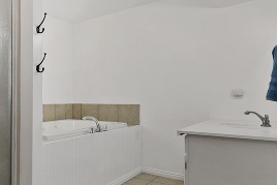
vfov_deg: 42.3
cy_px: 103
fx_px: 239
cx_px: -3
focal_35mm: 31
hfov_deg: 48.8
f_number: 8
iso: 100
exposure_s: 1/6
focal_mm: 13
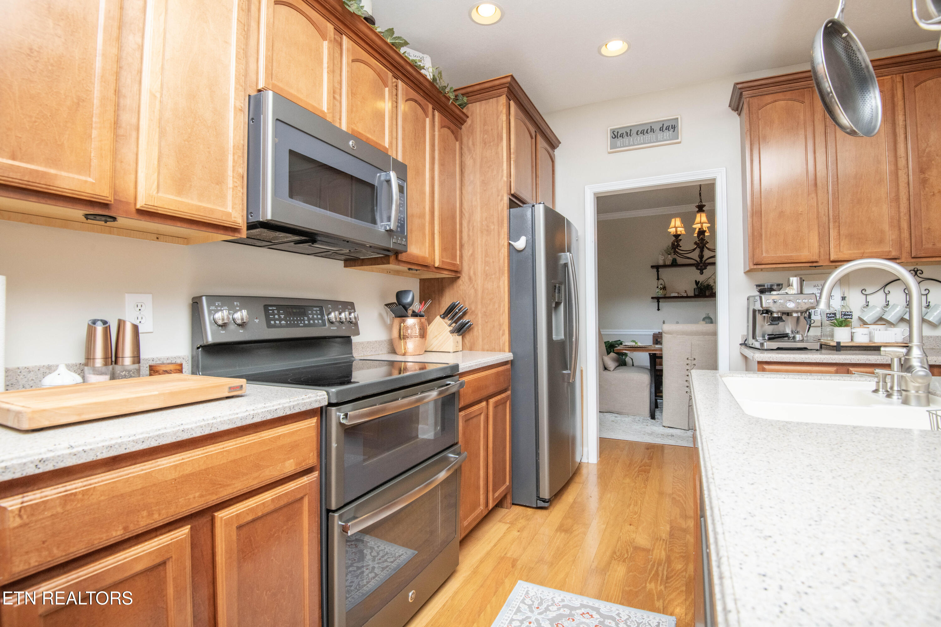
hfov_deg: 96.7
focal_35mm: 16
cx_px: 470
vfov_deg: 73.7
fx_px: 418
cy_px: 314
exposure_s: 1/250
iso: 500
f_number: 9
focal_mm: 16
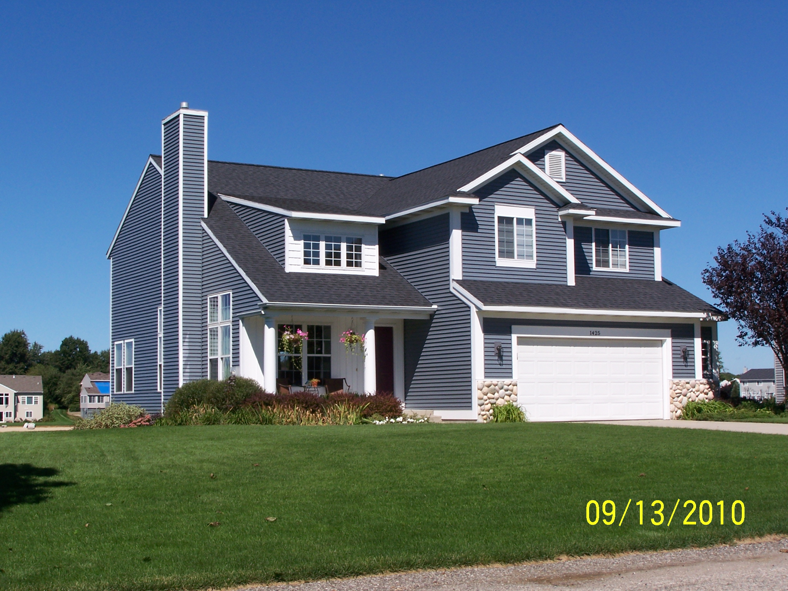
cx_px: 394
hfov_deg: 32.7
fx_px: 1343
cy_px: 296
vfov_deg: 24.8
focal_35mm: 59
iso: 80
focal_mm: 9.8
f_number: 6.3
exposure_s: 1/500
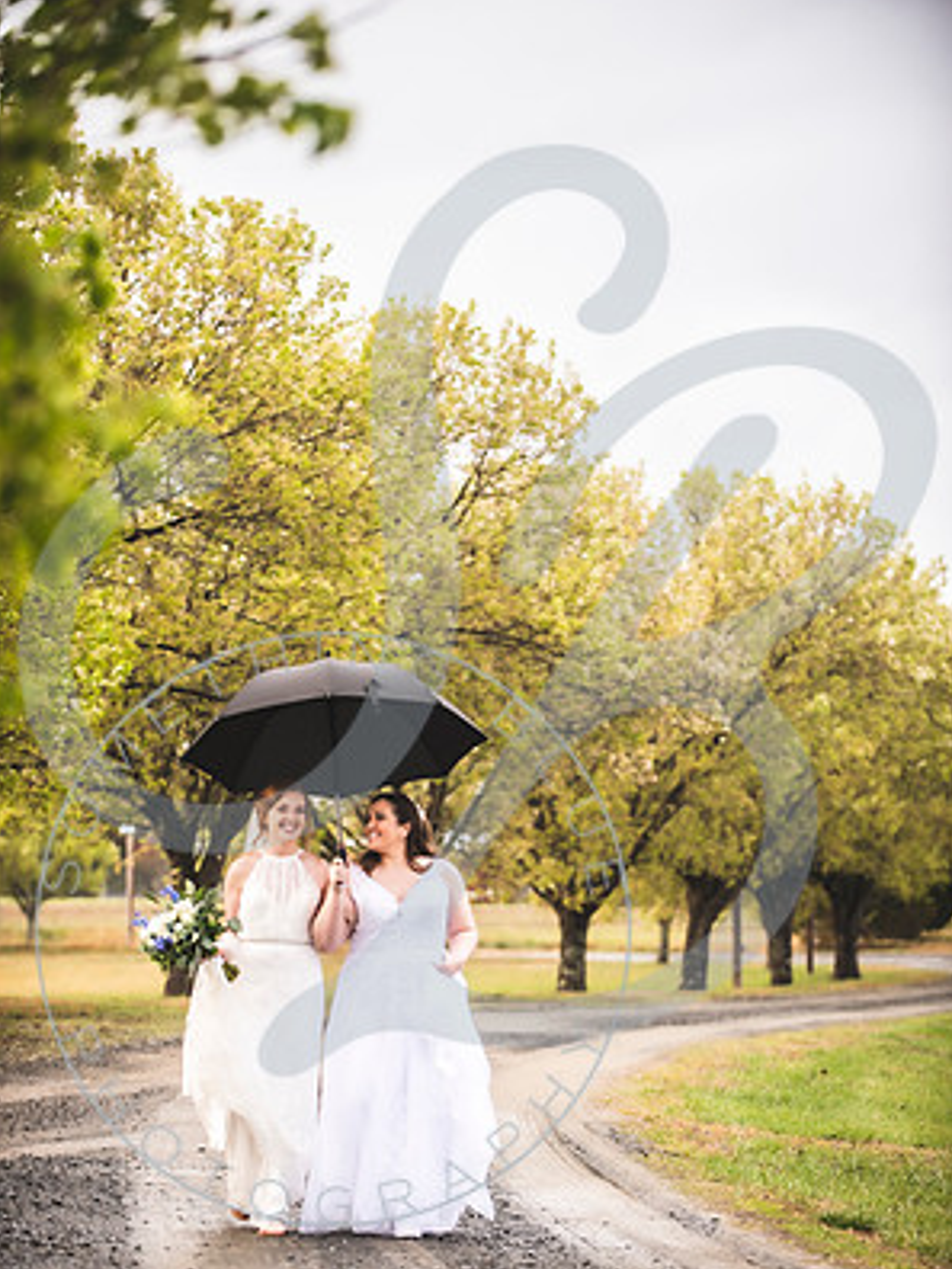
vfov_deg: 15.1
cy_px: 686
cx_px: 478
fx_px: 4804
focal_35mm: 131
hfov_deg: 11.3
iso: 320
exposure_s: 1/250
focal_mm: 120
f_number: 2.8
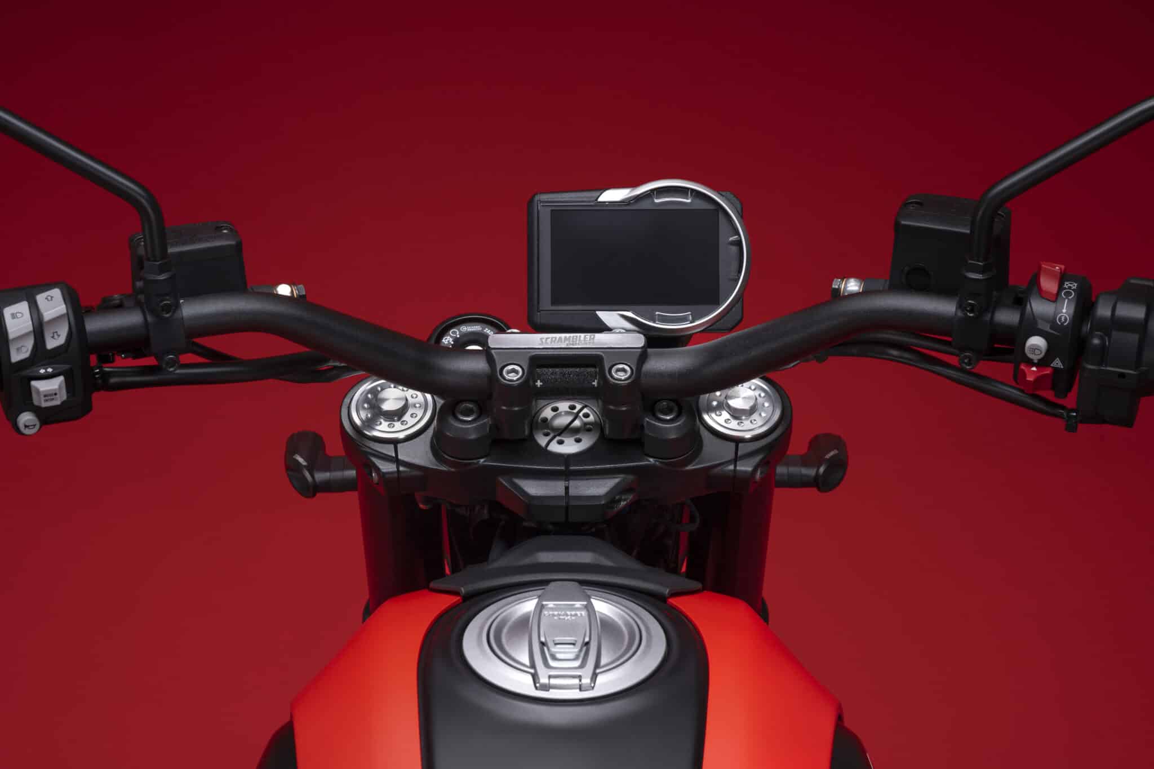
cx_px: 577
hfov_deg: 28.8
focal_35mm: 70
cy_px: 384
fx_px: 2244
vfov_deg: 19.5
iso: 100
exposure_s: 1/160
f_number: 11
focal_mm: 70
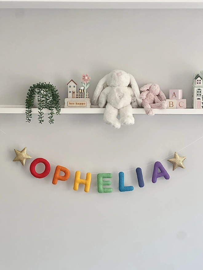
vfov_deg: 25.3
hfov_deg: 19.1
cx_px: 102
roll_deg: -0.9
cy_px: 135
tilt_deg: -2.4
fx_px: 602
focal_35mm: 77
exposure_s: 1/99
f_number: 2.8
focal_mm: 9
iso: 100
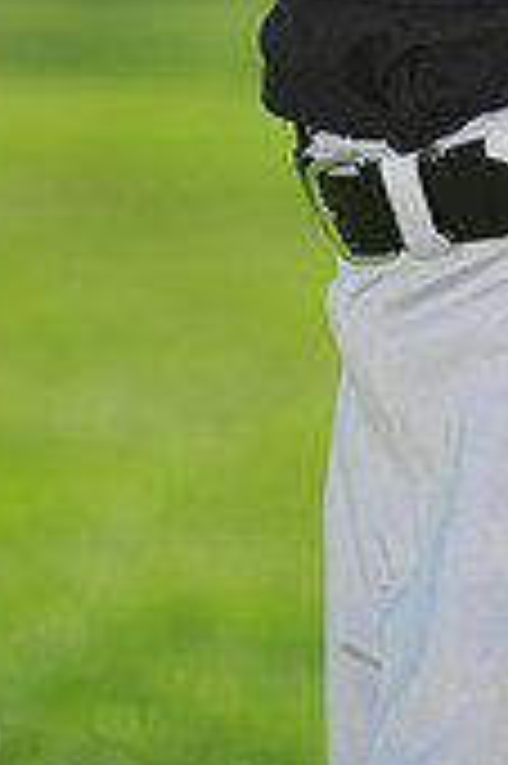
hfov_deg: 3.4
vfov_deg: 5.0
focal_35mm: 409
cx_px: 373
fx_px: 8674
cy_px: -423
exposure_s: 1/1250
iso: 200
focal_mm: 120
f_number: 4
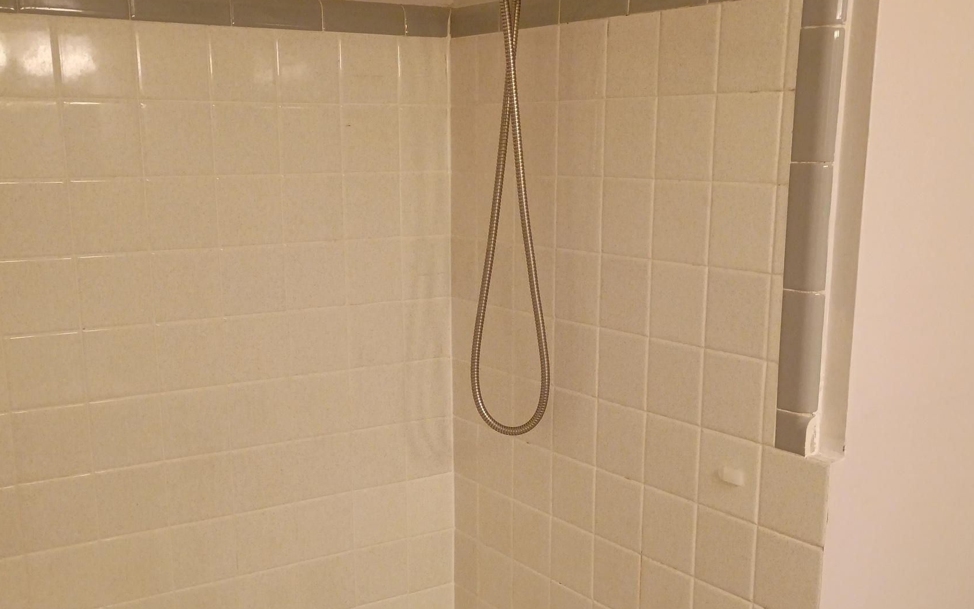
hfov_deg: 47.2
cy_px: 419
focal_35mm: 42
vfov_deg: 30.3
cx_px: 484
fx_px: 1115
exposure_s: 1/60
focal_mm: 4.27
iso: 410
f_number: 1.8
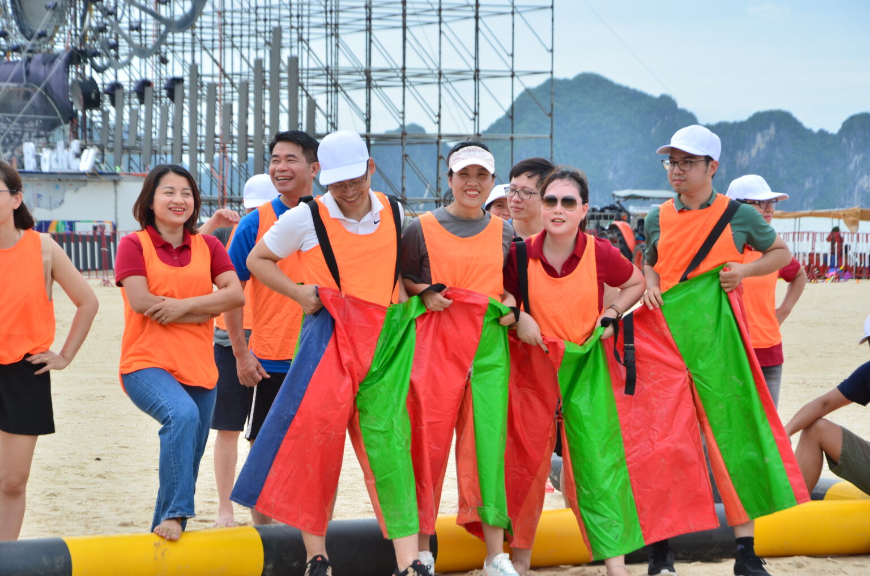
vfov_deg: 10.1
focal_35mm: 135
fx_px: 3255
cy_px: 288
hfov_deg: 15.2
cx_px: 435
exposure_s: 1/160
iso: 100
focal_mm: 90
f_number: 9
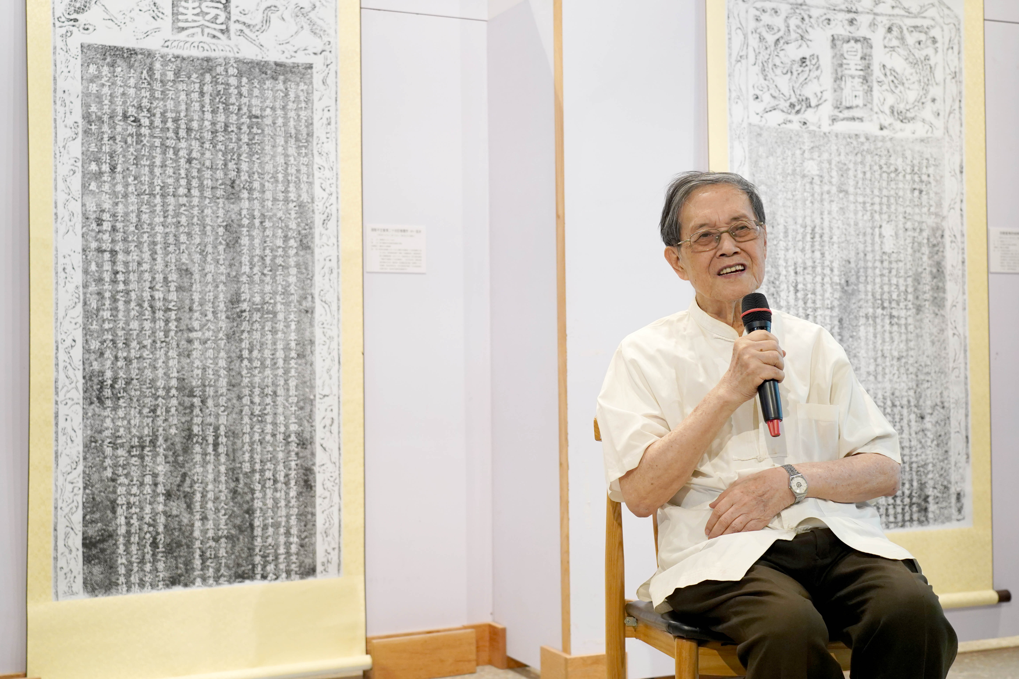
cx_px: 510
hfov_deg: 42.7
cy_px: 340
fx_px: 1302
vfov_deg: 29.3
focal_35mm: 46
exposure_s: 1/125
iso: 2500
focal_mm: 46
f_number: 4
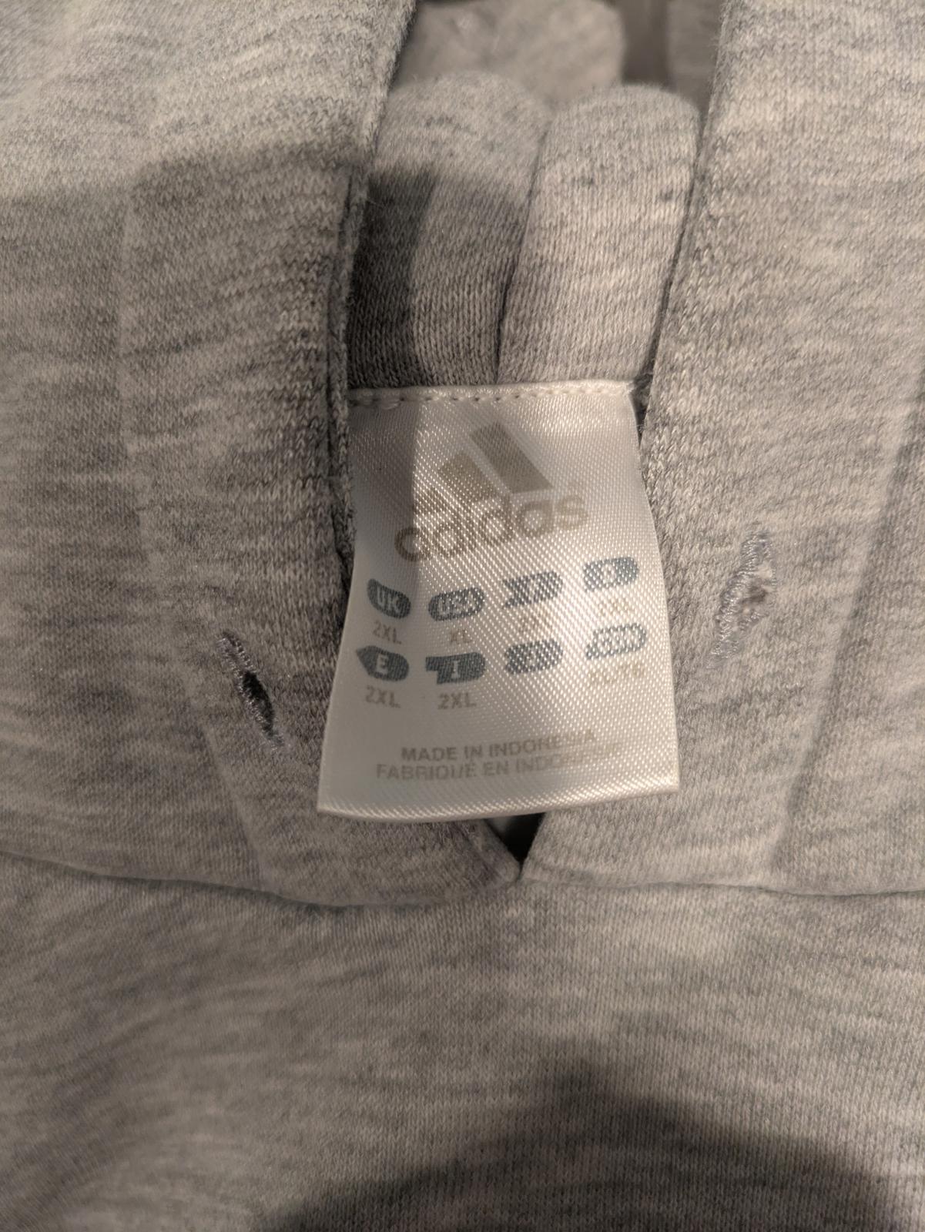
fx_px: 890
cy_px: 616
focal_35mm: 25
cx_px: 462
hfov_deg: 54.9
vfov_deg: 69.4
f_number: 1.89
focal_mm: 5.43
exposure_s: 1/60
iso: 462
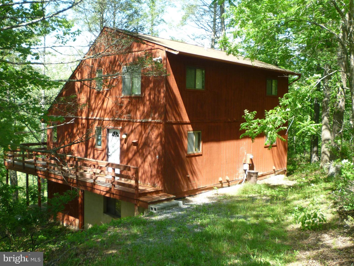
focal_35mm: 36
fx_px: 368
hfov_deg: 51.4
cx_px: 177
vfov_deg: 39.7
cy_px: 133
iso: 80
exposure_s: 1/100
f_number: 3.3
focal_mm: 5.2
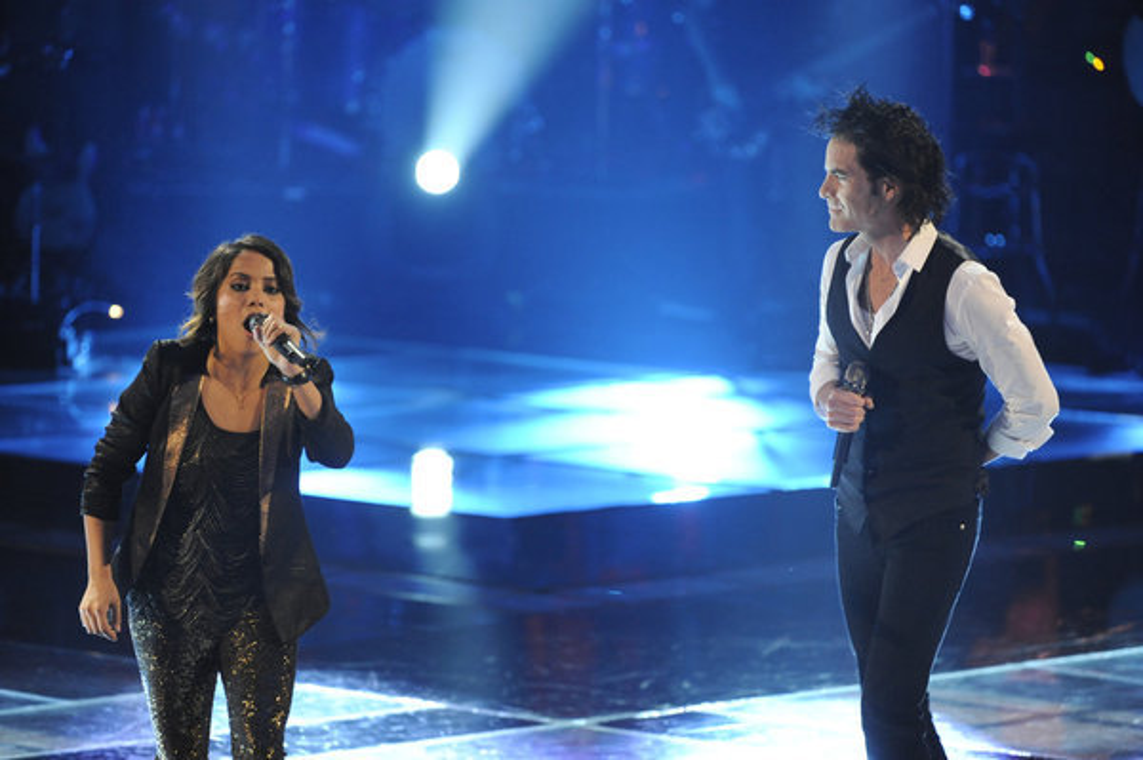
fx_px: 8248
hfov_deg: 7.9
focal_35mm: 260
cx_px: 572
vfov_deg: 5.3
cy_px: 380
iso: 3200
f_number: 4.5
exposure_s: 1/100
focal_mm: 260
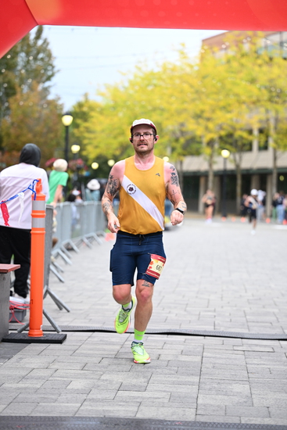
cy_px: 215
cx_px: 144
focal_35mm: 96
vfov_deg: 21.2
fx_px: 1147
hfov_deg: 14.3
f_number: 2.8
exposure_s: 1/2000
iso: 1250
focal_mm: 96
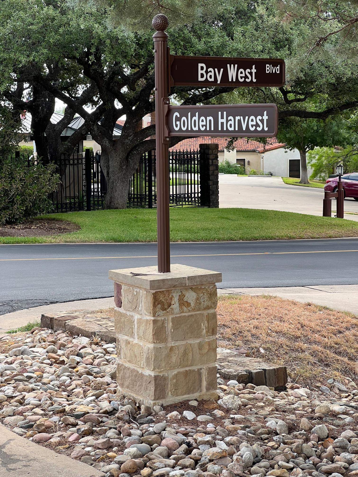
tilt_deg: -4.6
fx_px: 1062
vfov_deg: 25.3
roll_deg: +1.3
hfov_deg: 19.1
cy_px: 238
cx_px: 179
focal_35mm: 77
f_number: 2.8
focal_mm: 9
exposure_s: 1/114
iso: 32
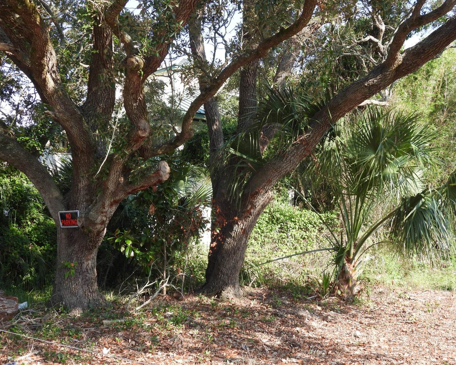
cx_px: 222
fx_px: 607
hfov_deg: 41.2
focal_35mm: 45
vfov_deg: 33.4
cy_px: 182
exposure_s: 1/250
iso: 100
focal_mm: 7.7
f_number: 3.2
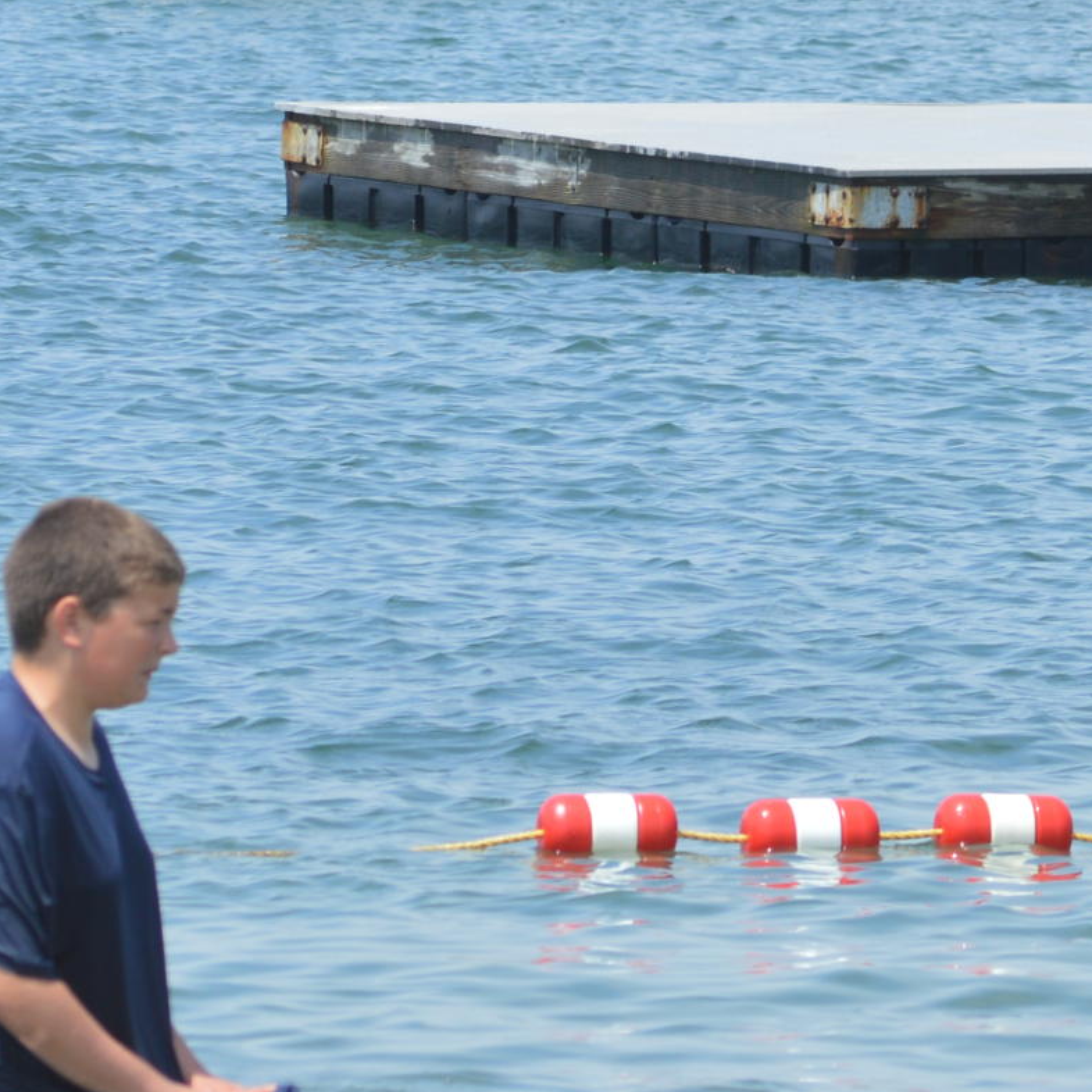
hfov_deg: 3.6
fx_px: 17346
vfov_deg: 3.6
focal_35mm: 486
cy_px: 203
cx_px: 1192
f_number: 8
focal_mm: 100
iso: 100
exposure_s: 1/250
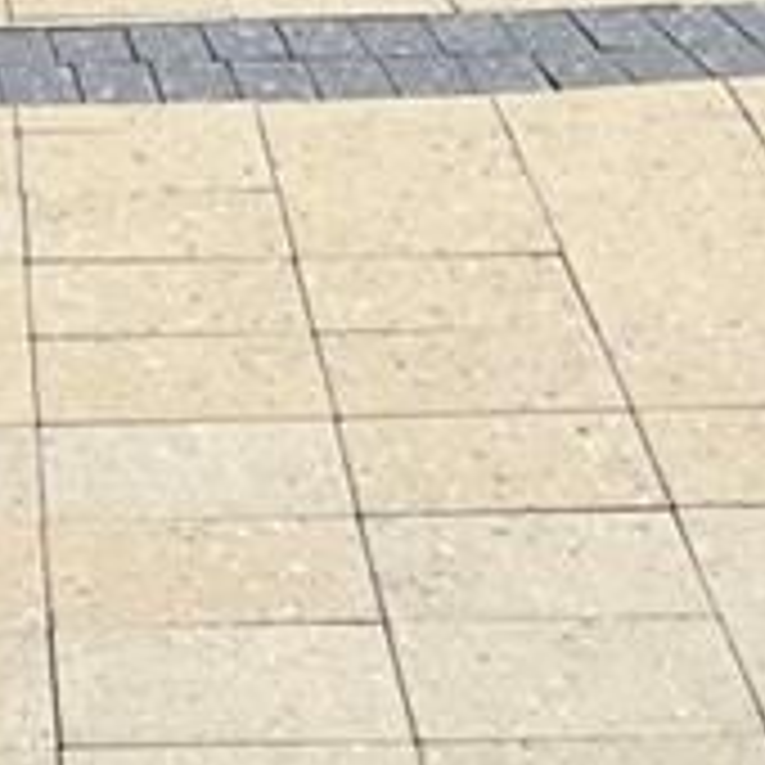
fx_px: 5401
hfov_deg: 8.1
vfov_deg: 7.2
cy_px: -1552
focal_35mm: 216
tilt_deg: +4.7
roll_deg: +0.0
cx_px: 130
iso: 50
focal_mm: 5.7
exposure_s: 1/10309
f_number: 1.5
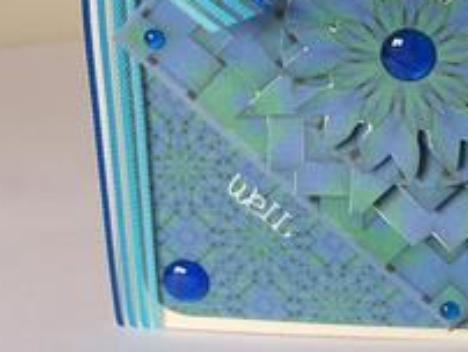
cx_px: 412
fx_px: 1056
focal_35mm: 78
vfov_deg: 18.6
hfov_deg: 24.4
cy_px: 25
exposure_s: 1/125
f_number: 2.8
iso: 50
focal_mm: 5.8
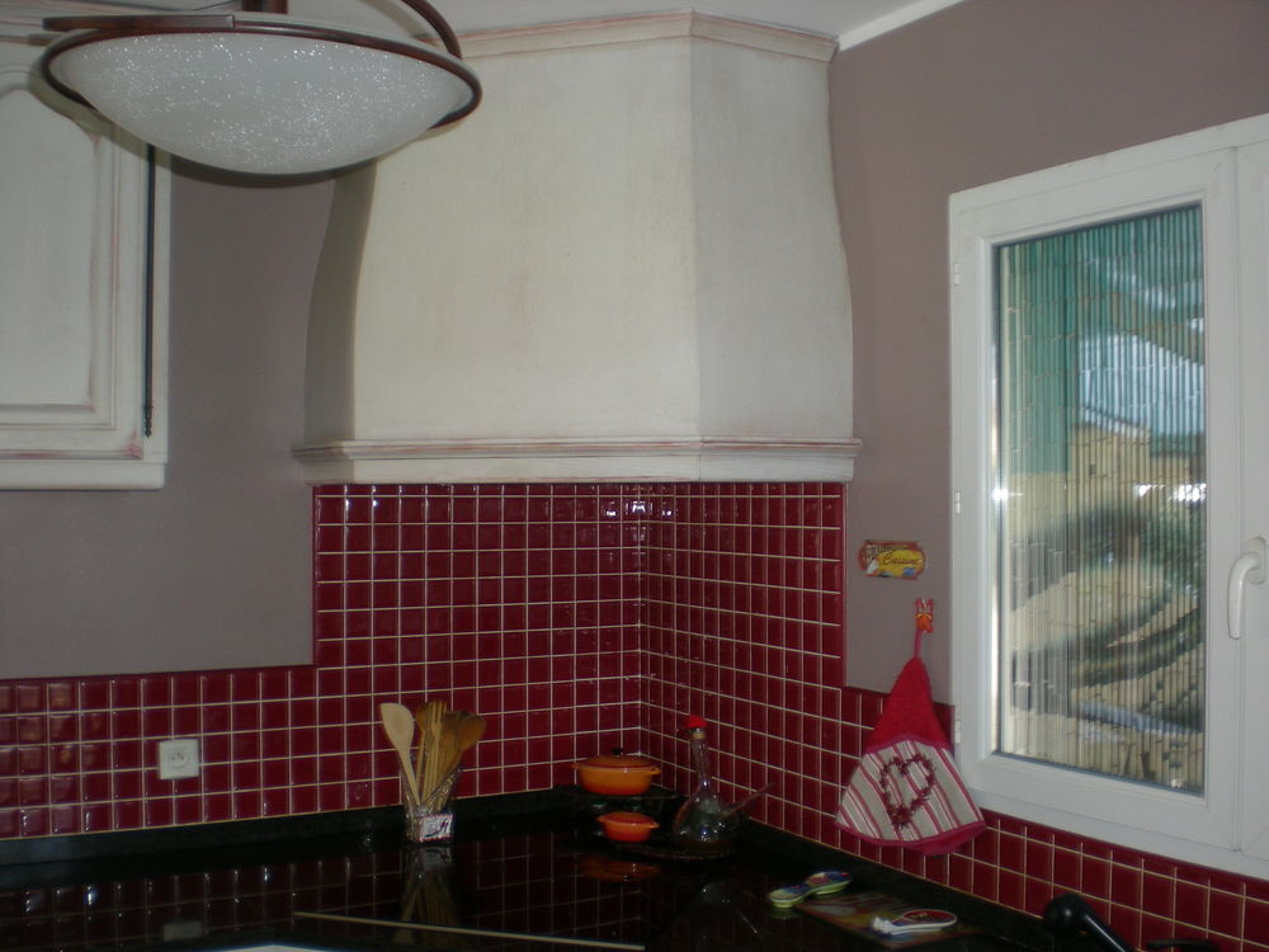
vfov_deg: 37.7
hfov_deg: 49.0
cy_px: 476
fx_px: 1393
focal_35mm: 38
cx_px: 634
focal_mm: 6.3
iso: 78
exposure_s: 1/30
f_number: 3.1
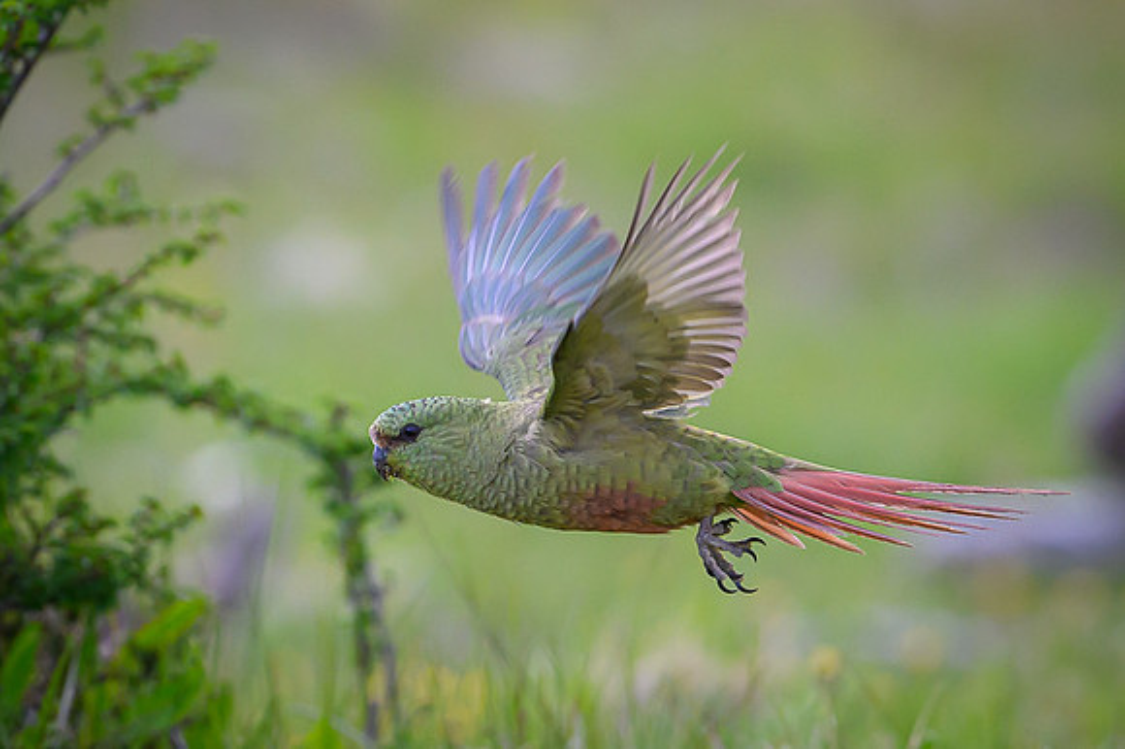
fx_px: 28754
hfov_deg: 2.2
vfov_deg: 1.5
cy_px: 430
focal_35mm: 921
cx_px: 1079
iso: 1600
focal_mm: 400
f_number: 4
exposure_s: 1/1600
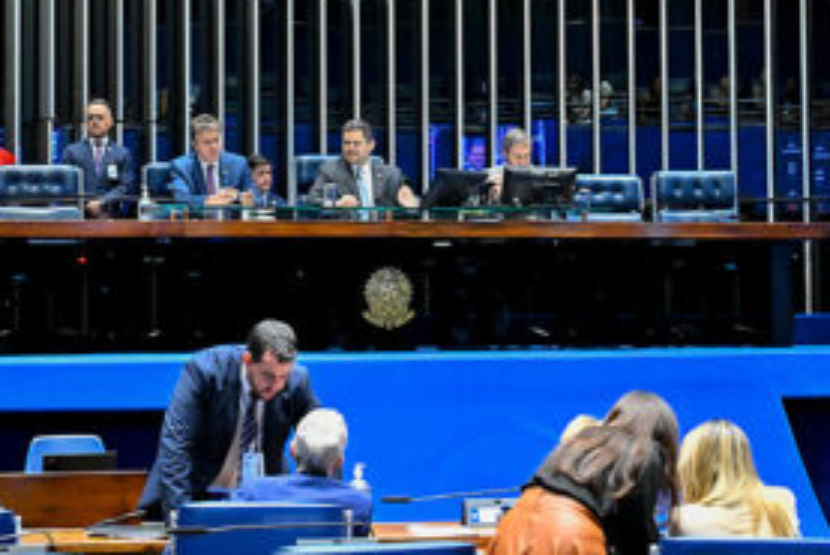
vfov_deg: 12.9
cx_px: 363
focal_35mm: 106
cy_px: 138
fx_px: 2445
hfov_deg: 19.3
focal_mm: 70
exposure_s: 1/120
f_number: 6.3
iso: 6400
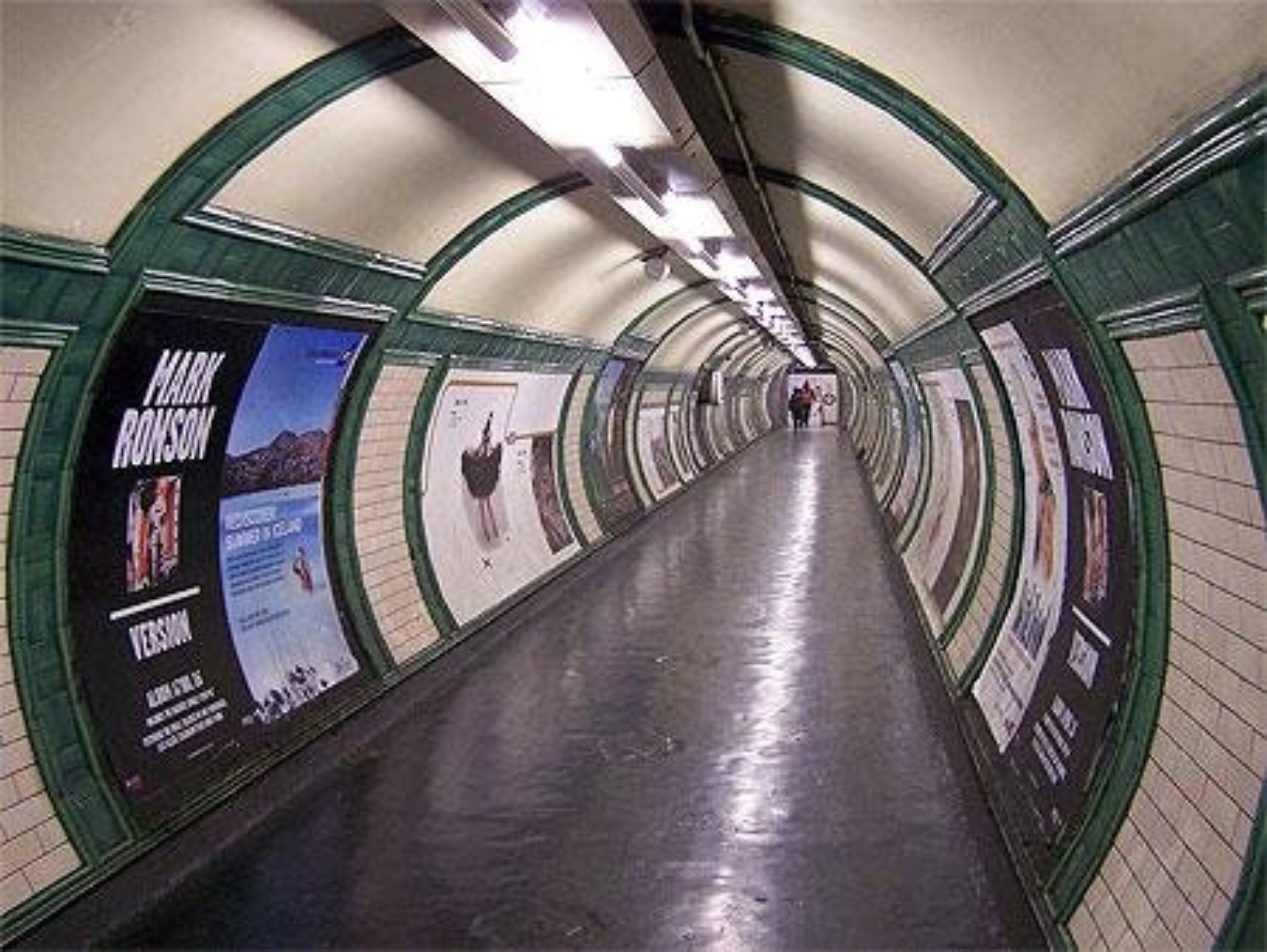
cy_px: 476
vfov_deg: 37.8
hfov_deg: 49.0
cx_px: 634
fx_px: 1392
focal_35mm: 38
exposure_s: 1/20
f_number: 2.8
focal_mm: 6.3
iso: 160
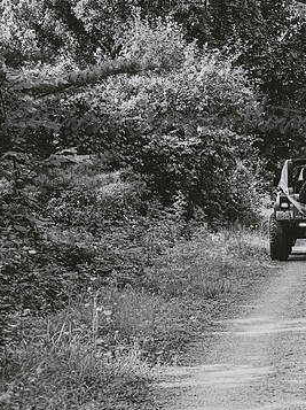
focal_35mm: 117
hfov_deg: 12.5
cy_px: 236
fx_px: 1381
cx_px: 285
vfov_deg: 16.8
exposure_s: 1/250
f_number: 5.6
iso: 180
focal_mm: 70
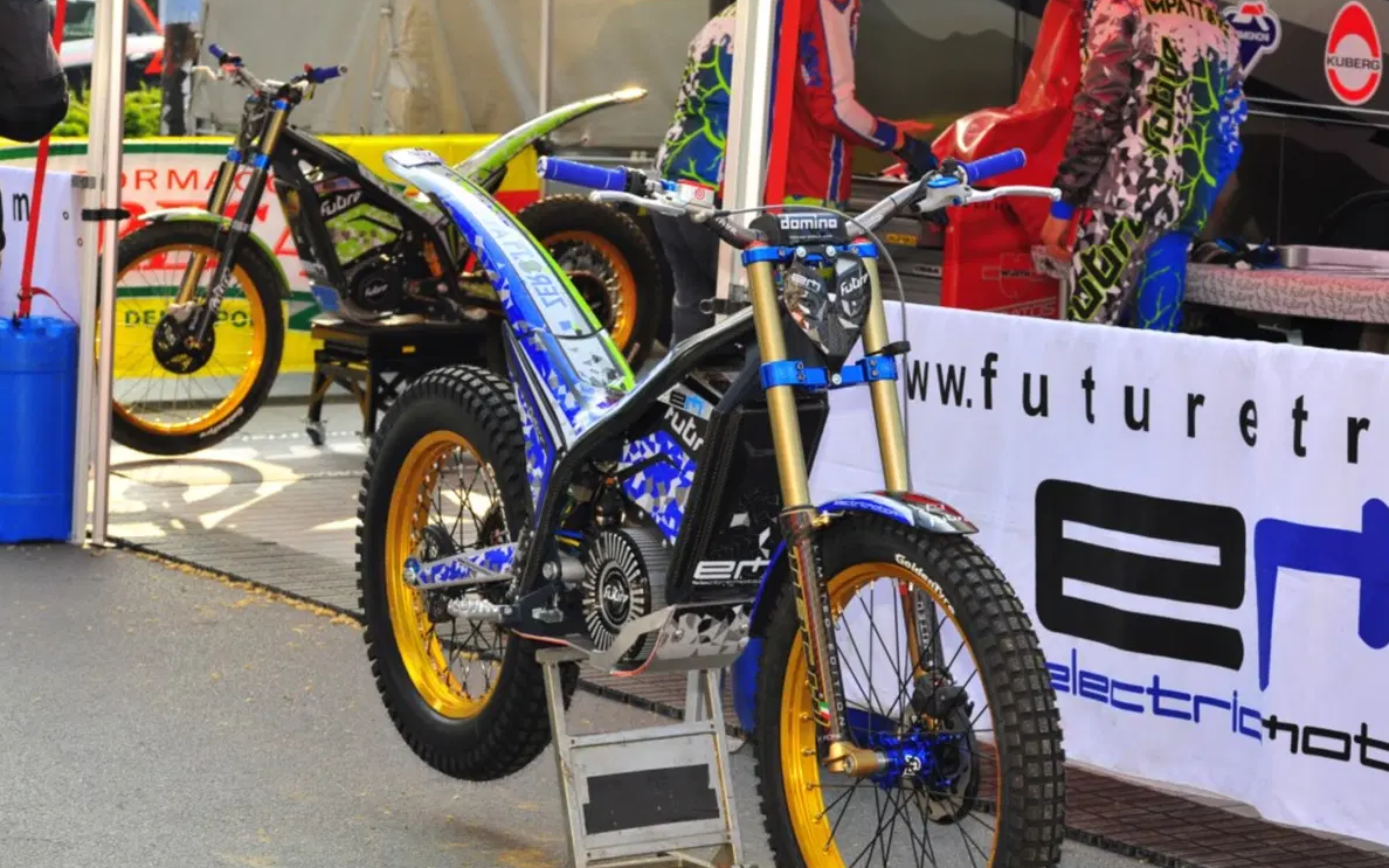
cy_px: 458
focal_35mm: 108
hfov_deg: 19.3
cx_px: 692
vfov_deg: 12.1
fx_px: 4089
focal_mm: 105
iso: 800
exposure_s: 1/320
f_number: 13
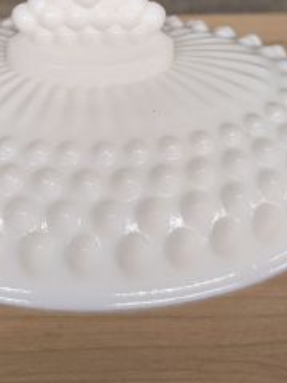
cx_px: 96
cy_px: 37
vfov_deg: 35.8
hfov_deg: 28.9
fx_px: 553
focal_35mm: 50
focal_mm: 6.9
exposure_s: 1/30
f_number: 1.68
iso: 187
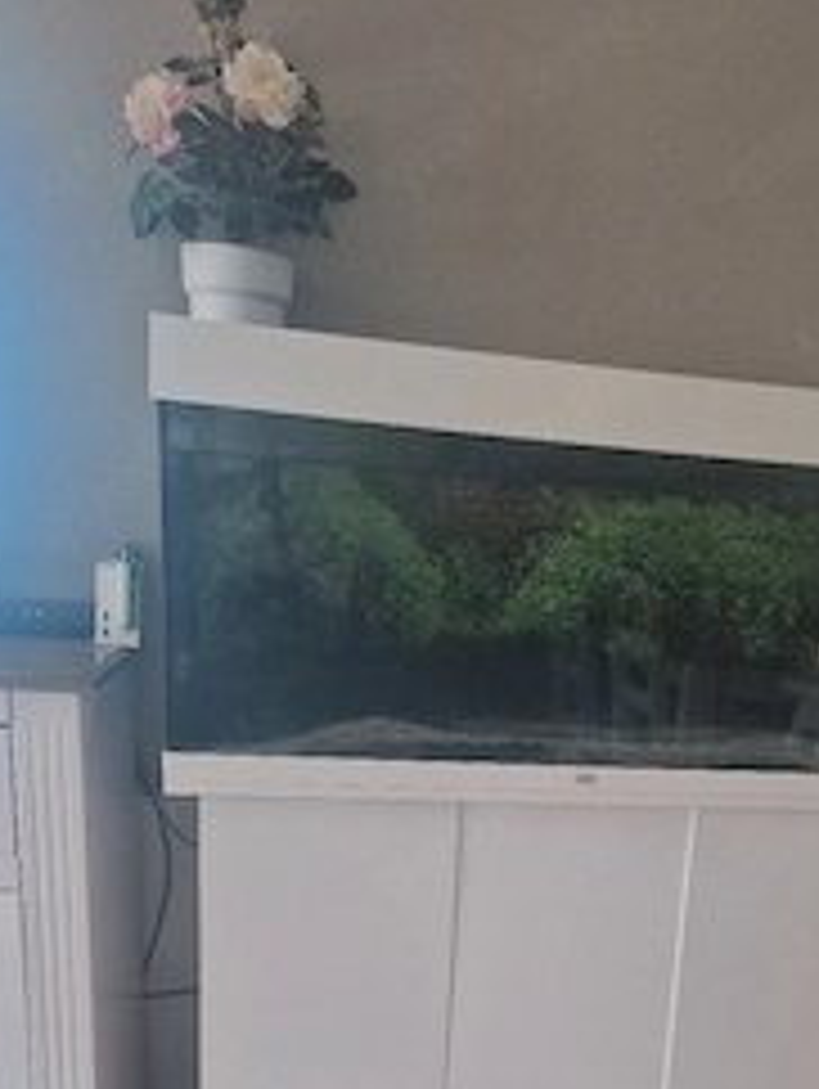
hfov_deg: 37.0
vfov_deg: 46.7
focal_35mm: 38
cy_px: 850
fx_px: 1197
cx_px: 603
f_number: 1.8
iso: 640
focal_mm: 5.4
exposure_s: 1/50
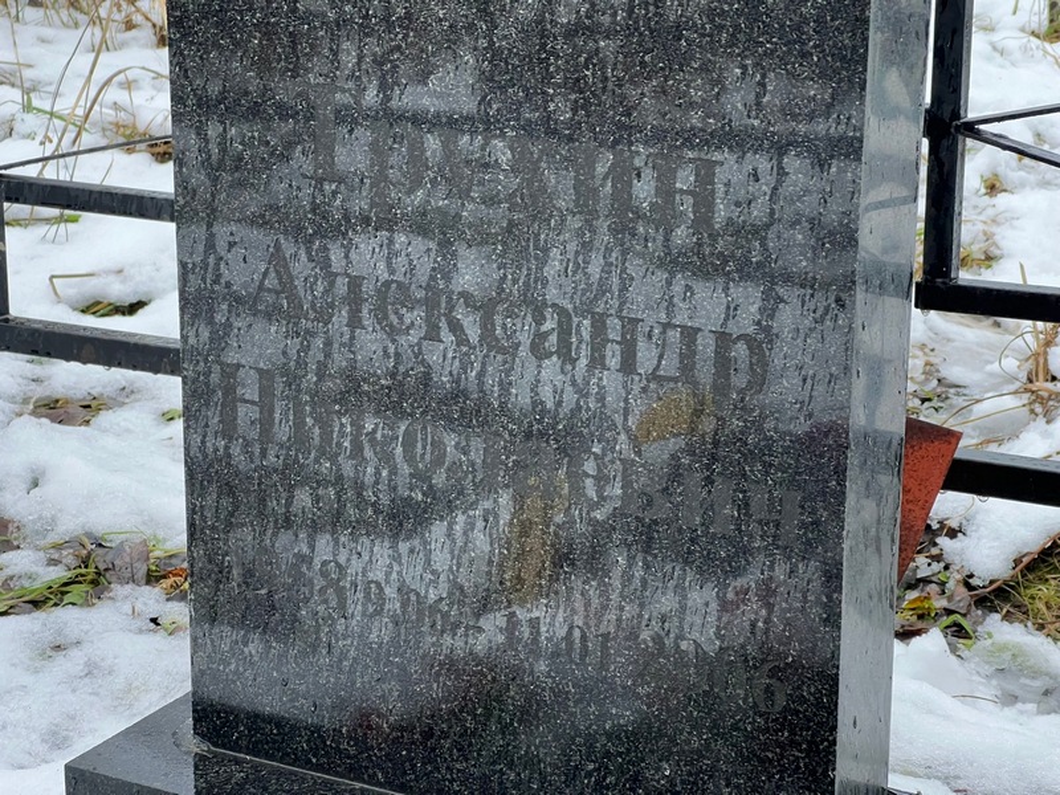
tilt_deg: -17.8
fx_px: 2358
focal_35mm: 77
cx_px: 530
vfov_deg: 19.1
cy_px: 398
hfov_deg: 25.3
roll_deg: +2.0
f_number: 2.8
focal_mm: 9
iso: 200
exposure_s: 1/67
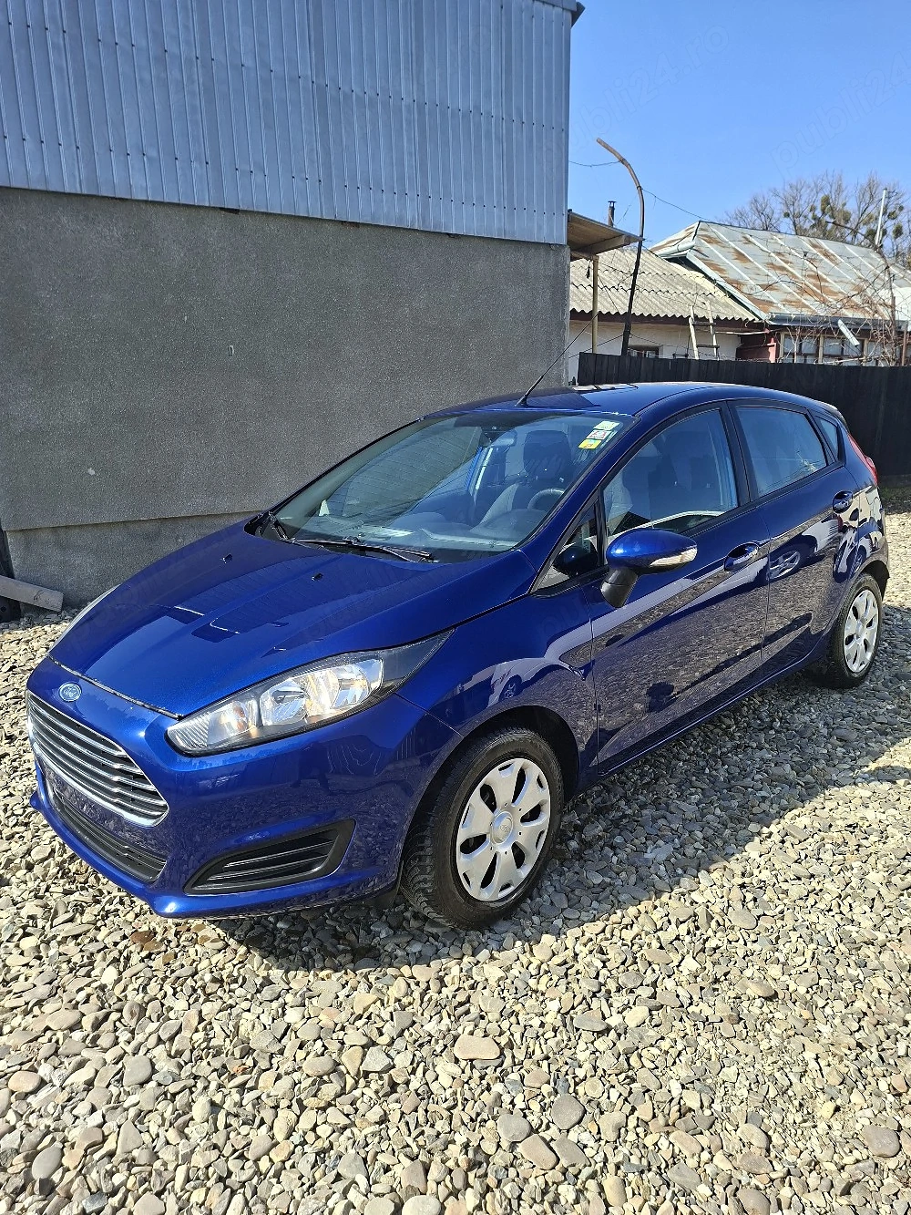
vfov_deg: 73.9
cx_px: 456
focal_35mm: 23
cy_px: 608
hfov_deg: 58.9
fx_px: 807
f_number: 1.8
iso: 50
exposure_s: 1/1111
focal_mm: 5.54
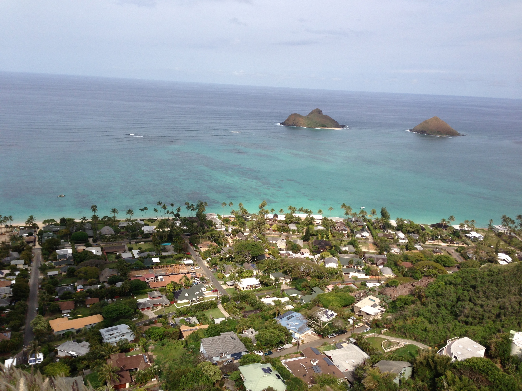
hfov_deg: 55.4
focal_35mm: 33
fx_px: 498
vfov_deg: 42.9
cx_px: 261
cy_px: 196
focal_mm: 4.13
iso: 50
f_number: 2.4
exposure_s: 1/1595
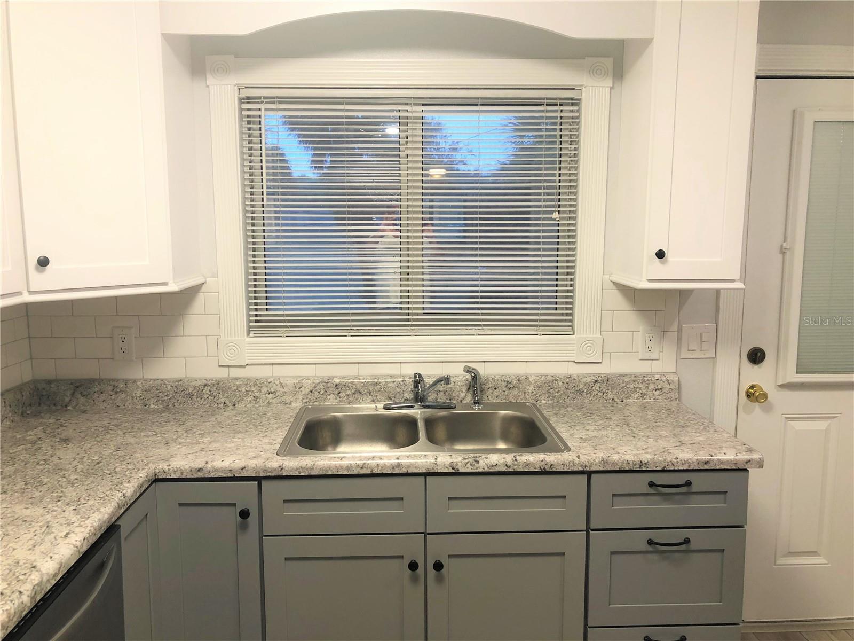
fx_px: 691
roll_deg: -0.1
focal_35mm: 28
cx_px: 427
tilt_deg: -7.9
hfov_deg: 63.4
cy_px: 320
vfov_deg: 49.7
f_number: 1.8
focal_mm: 3.99
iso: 40
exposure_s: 1/24
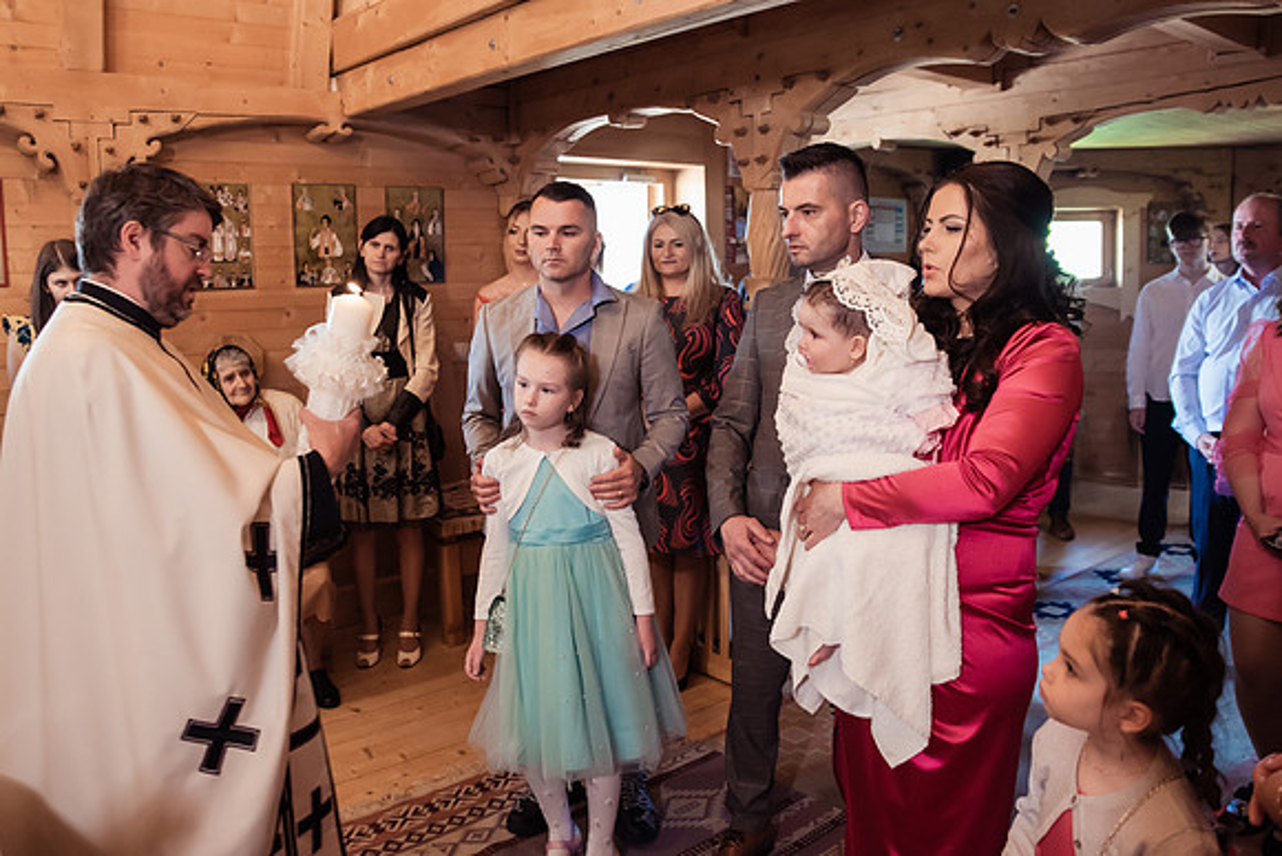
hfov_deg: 65.7
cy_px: 359
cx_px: 625
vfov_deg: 46.5
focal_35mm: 28
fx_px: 992
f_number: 2.8
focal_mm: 24
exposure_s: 1/100
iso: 1600
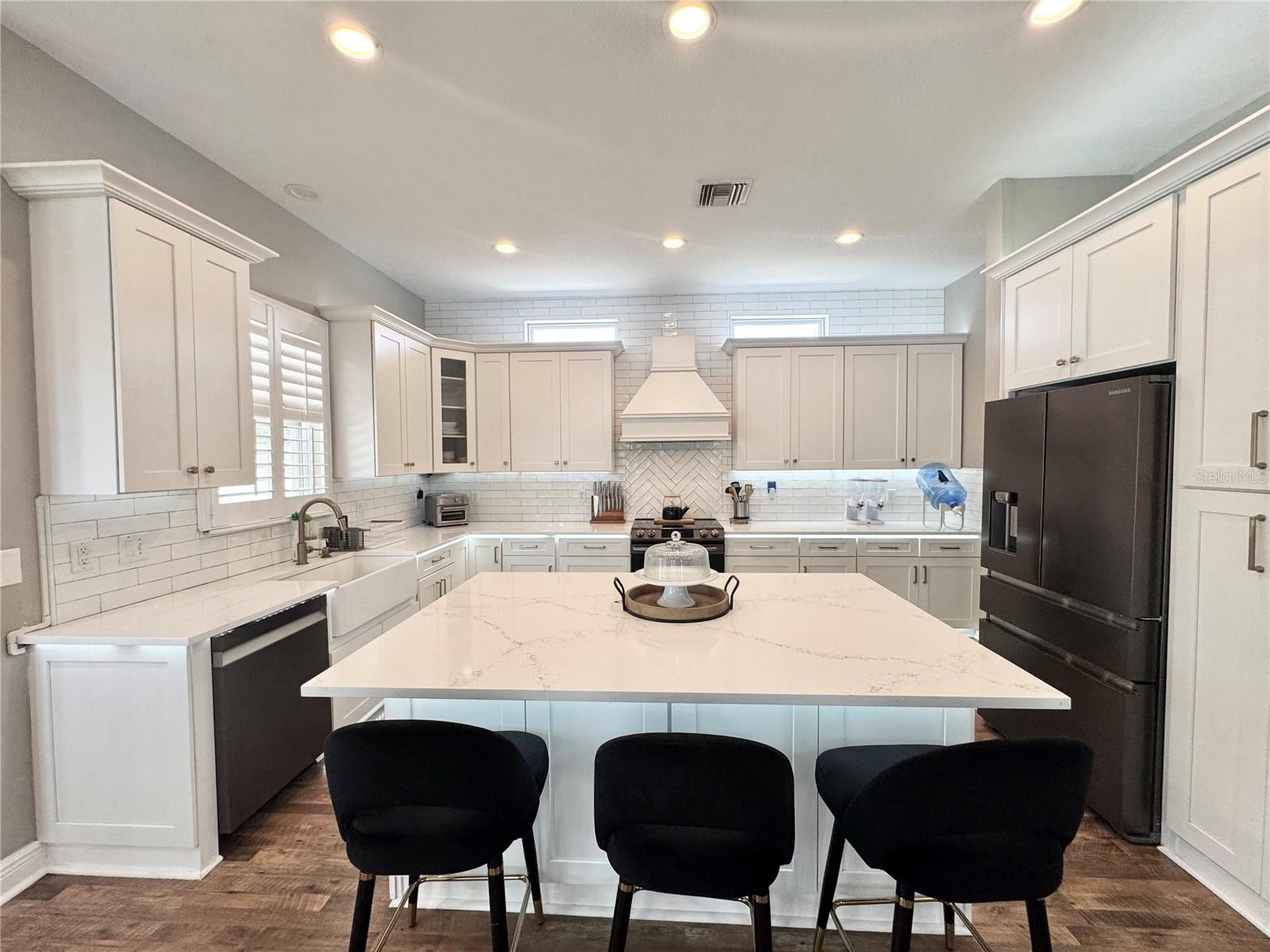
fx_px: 514
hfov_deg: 102.1
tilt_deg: -2.7
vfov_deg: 85.7
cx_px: 635
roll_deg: +0.6
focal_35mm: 14
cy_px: 476
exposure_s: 1/120
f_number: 2.2
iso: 160
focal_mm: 2.22
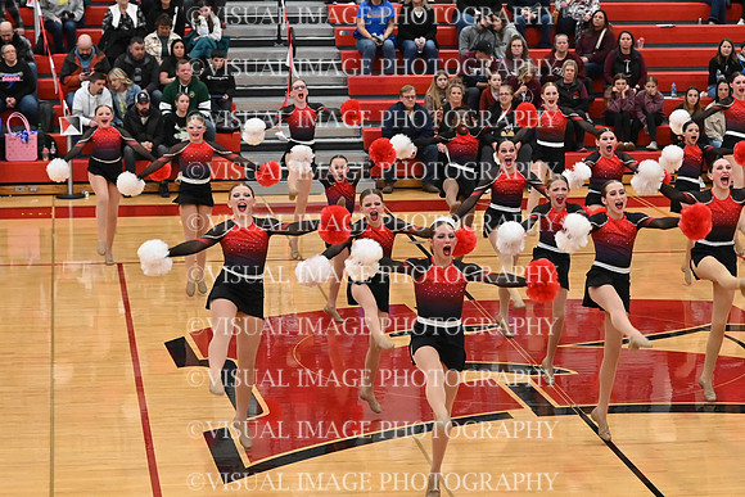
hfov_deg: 19.5
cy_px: 248
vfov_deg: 13.0
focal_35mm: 105
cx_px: 372
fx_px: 2173
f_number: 4
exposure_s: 1/400
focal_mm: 70
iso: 8000
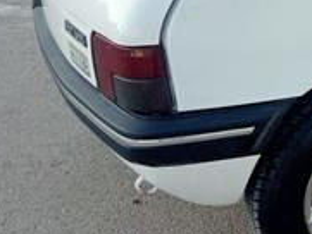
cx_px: 541
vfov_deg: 14.6
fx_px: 911
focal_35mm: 101
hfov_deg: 16.6
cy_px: 85
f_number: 2.2
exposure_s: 1/177
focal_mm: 3.46
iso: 102
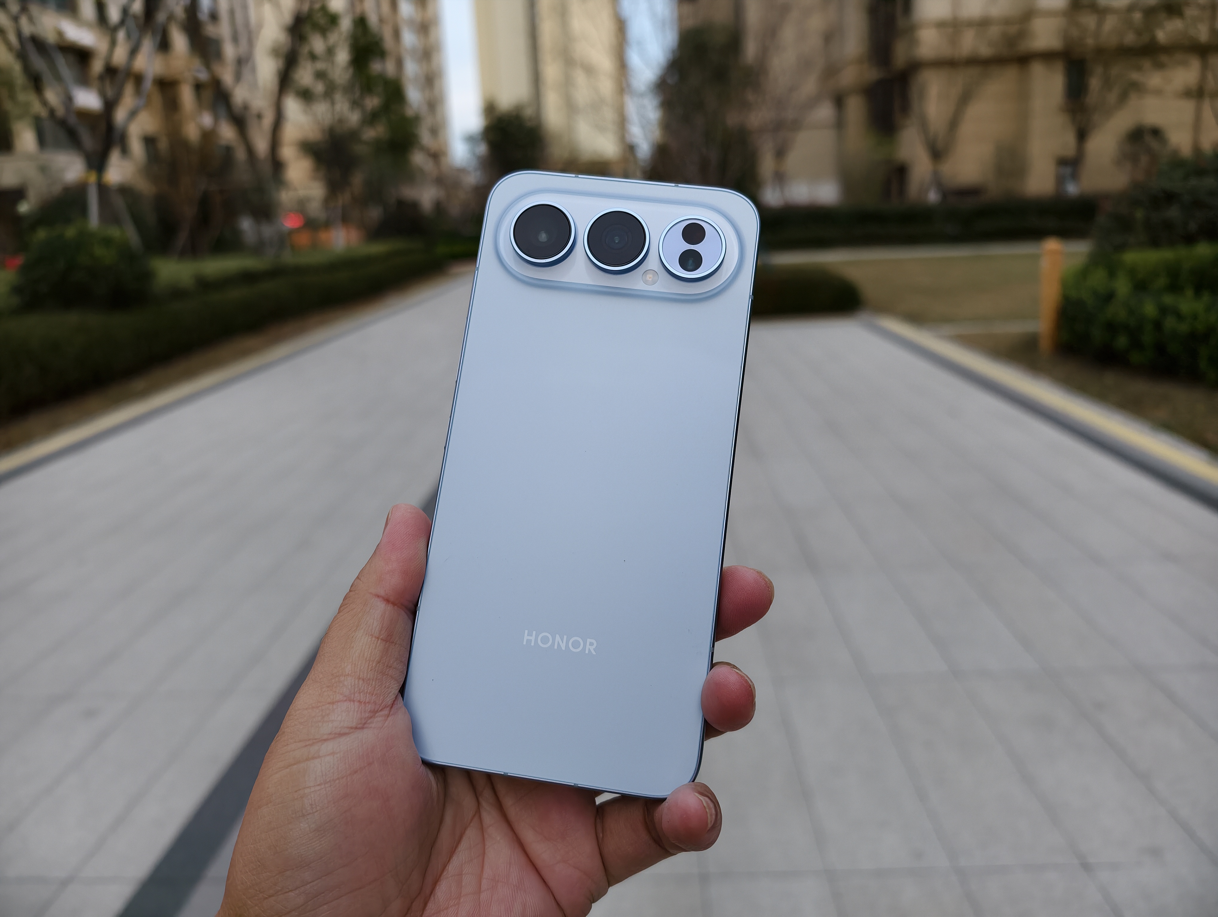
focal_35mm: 23
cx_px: 609
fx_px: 810
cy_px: 458
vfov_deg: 59.0
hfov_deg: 73.8
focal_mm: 6.25
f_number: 1.68
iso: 145
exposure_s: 1/100
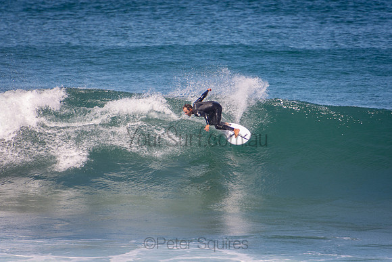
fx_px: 6535
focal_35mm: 600
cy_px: 131
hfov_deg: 3.4
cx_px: 196
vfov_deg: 2.3
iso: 250
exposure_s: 1/1250
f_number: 5.6
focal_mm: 400
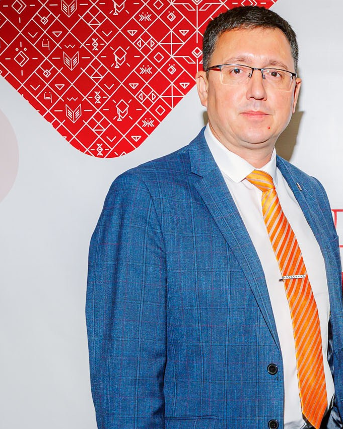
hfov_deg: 17.1
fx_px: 1066
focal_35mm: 84
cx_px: 460
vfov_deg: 22.5
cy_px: 335
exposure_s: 1/200
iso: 640
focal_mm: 30.5
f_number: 6.3
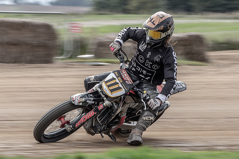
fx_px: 2036
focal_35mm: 307
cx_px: 84
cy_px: 78
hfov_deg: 6.7
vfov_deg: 4.5
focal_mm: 135
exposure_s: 1/125
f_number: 10
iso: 125
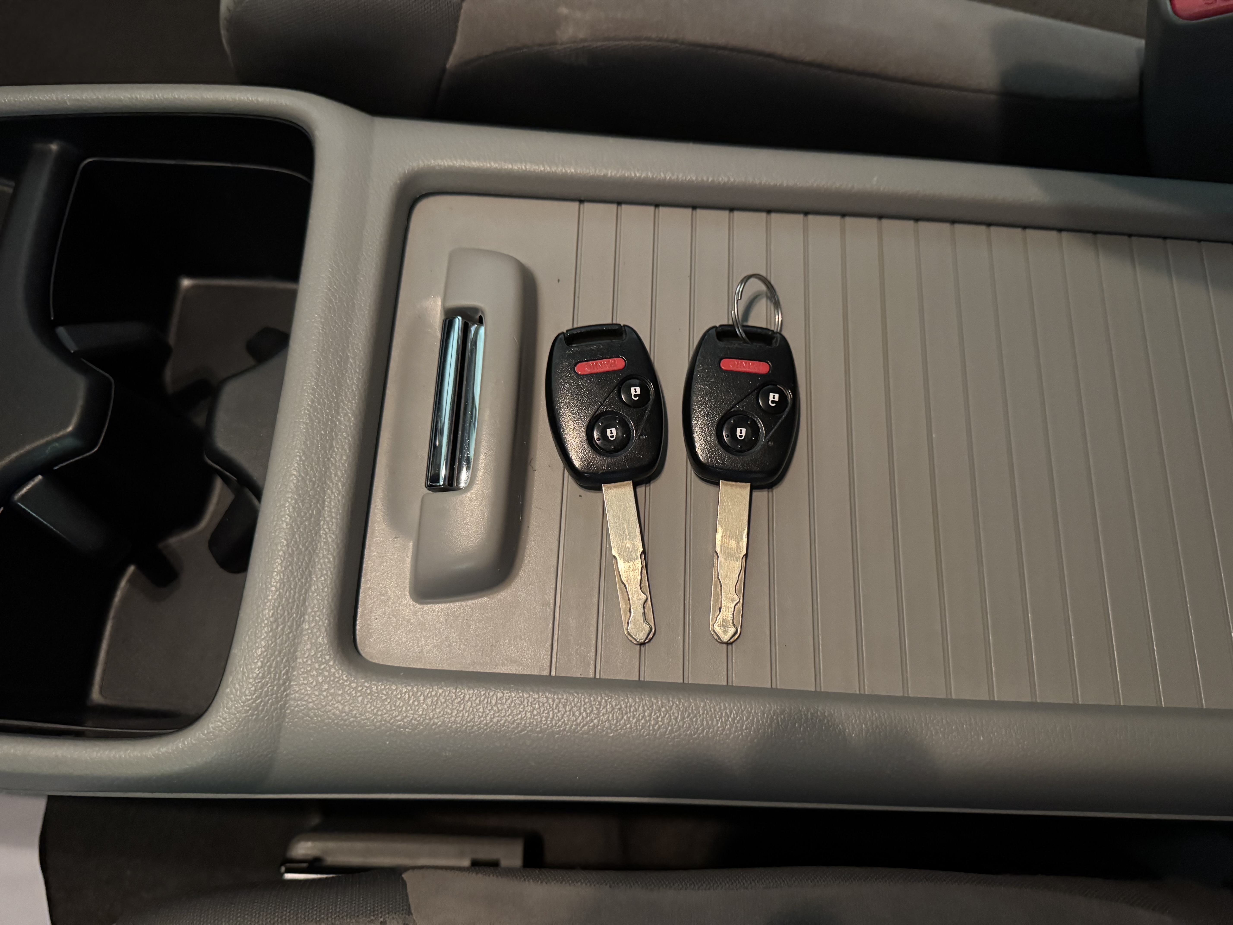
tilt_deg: -72.6
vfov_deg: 56.8
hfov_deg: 71.6
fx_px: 855
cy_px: 462
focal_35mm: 24
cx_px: 616
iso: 1000
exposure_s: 1/32
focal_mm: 6.76
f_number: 1.78
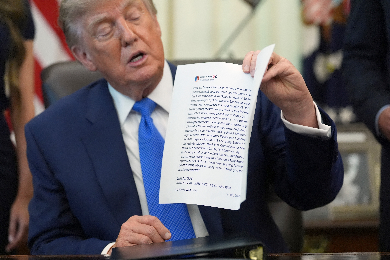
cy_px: 130
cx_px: 195
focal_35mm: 116
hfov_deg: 17.6
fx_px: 1257
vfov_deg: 11.8
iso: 5000
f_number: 3.2
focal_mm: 116
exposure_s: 1/500
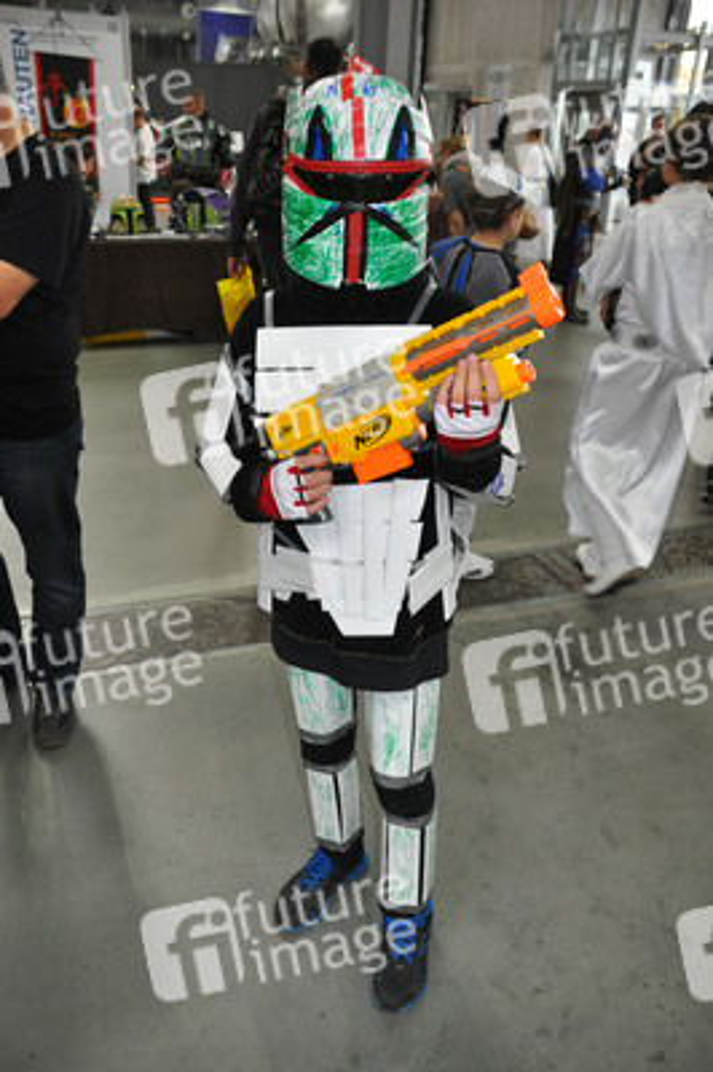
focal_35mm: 30
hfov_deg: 43.5
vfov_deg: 62.0
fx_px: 893
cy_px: 536
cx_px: 356
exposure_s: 1/60
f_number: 3.5
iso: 800
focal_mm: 20
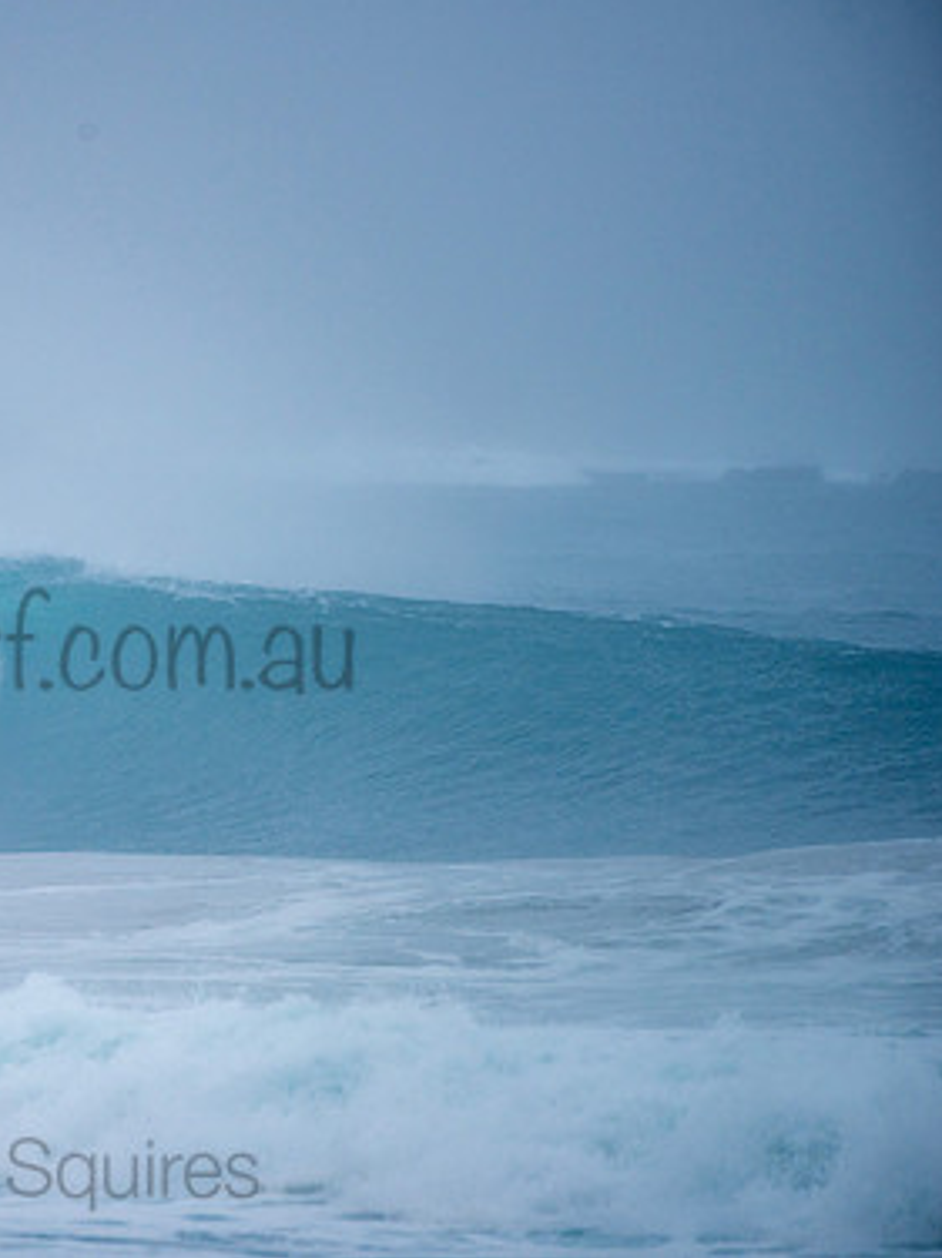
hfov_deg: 2.0
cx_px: 0
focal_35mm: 744
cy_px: 612
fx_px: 27011
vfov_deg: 2.7
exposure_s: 1/1000
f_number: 5.6
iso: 280
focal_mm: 500
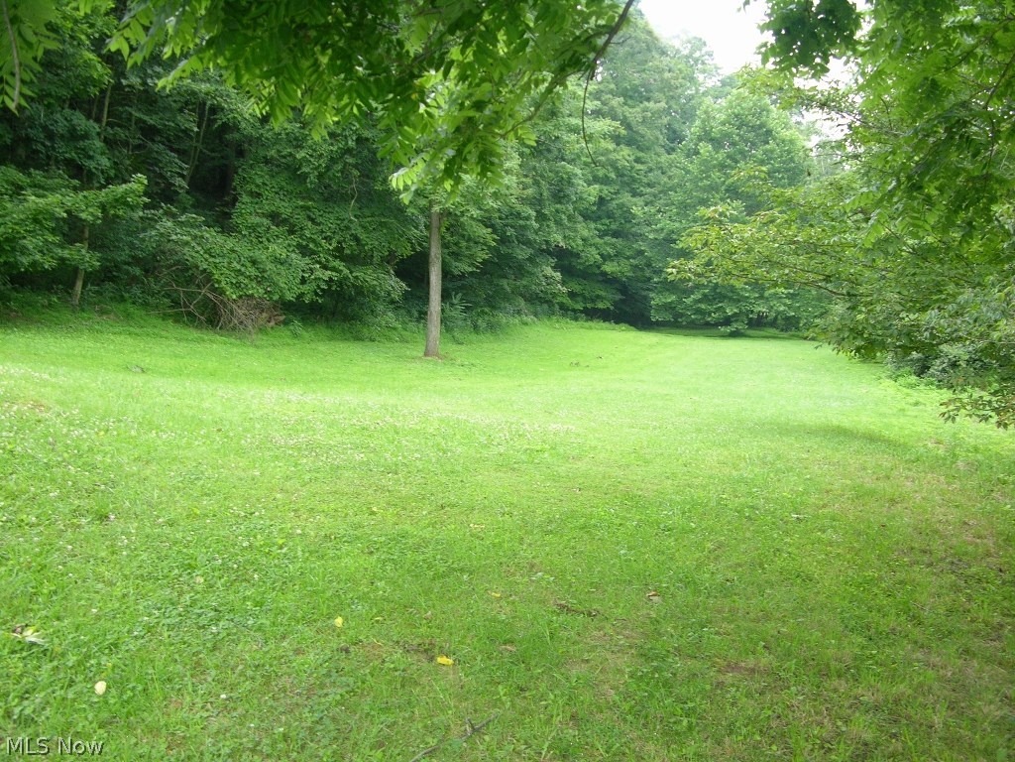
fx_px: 1026
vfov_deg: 40.7
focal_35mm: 35
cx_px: 508
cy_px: 381
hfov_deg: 52.6
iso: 100
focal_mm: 8.9
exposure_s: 1/30
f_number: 2.8
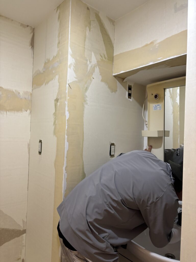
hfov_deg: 53.1
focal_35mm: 26
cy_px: 131
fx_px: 196
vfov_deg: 67.3
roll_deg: -2.5
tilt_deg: +2.6
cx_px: 98
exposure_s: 1/50
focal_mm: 5.96
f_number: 1.6
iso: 125
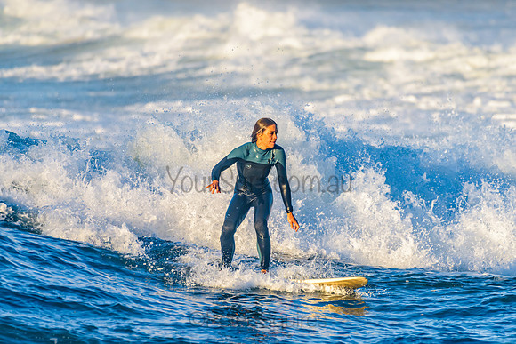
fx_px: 8717
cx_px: 258
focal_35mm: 608
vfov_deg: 2.3
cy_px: 172
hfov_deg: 3.4
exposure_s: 1/2000
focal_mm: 500
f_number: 5.6
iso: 360
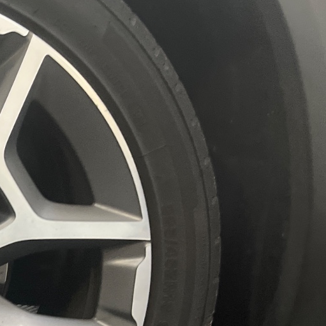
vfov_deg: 23.8
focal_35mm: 72
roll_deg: -3.4
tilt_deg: -10.6
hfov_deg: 21.1
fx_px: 767
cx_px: -130
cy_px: 230
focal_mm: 5.1
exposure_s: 1/25
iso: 640
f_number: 1.6
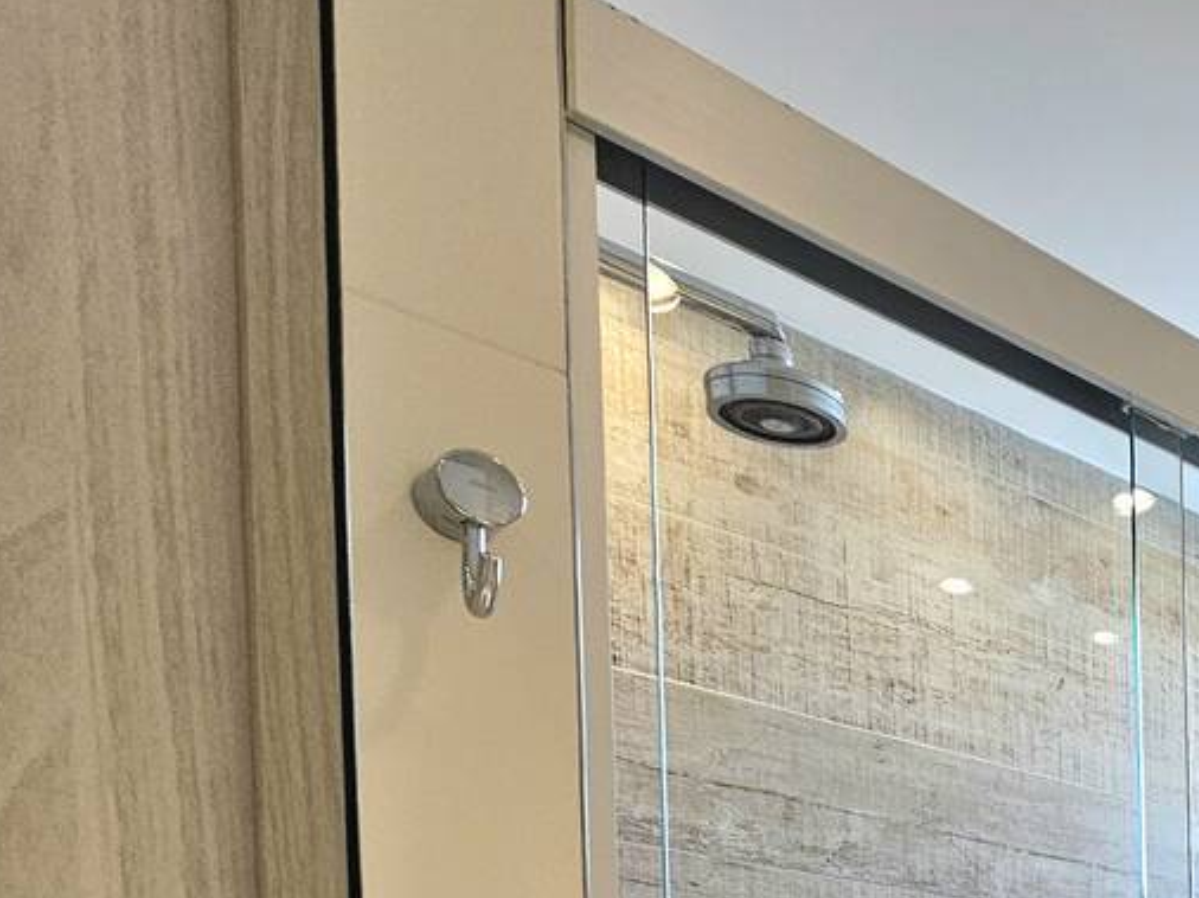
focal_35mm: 37
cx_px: 1673
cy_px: 1251
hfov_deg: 32.3
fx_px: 1281
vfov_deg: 28.9
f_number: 2.2
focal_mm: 2.2
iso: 64
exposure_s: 1/60.2
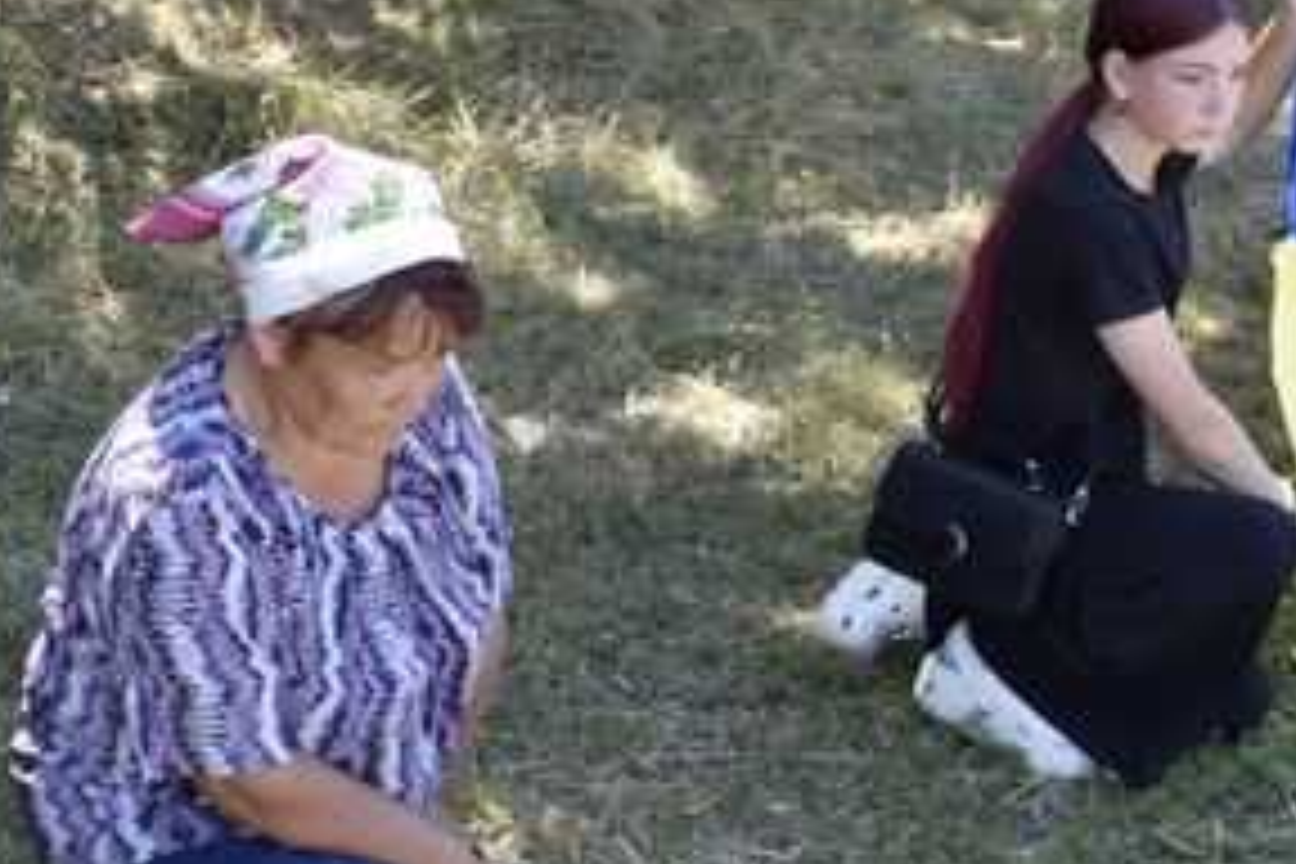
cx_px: 472
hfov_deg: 23.6
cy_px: 362
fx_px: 3096
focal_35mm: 86
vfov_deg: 15.9
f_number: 7.1
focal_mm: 22
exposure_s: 1/200
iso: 400
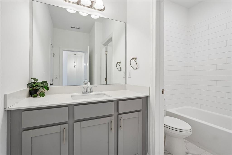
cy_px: 78
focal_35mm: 17
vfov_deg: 70.3
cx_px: 116
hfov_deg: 93.3
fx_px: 109
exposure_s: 1/30
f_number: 8
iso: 800
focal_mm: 17
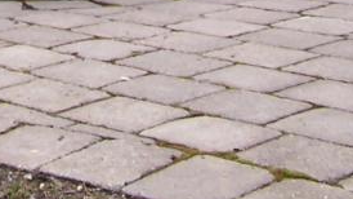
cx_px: 9
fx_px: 1451
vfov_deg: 7.4
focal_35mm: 155
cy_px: -265
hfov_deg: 13.7
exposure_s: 1/60
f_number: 2.8
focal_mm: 6.3
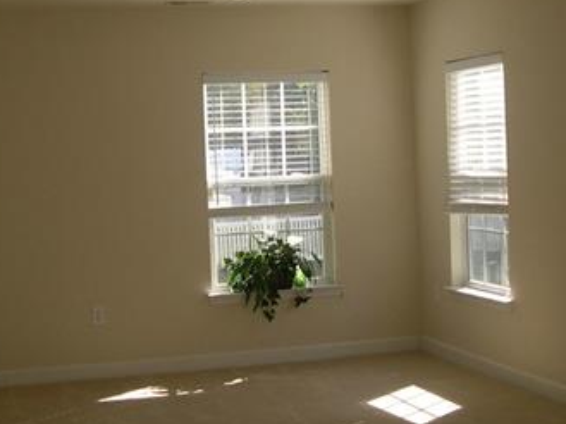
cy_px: 226
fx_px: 1209
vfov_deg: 19.9
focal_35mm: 74
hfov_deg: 26.3
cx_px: 305
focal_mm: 8
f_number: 2.8
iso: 100
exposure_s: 1/243
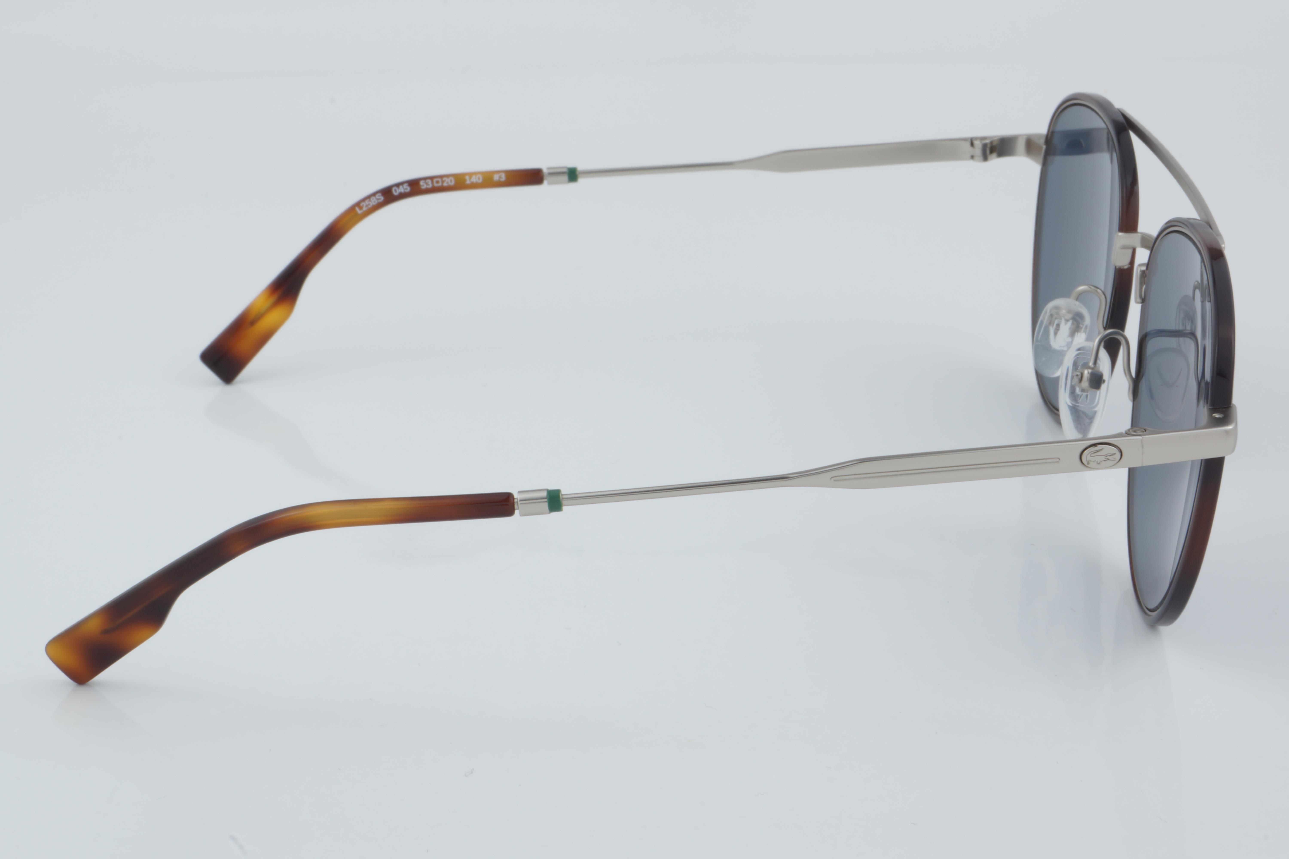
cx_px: 644
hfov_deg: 27.0
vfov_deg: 18.2
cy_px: 430
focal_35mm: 75
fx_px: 2685
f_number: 32
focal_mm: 50
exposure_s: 1/4
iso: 100
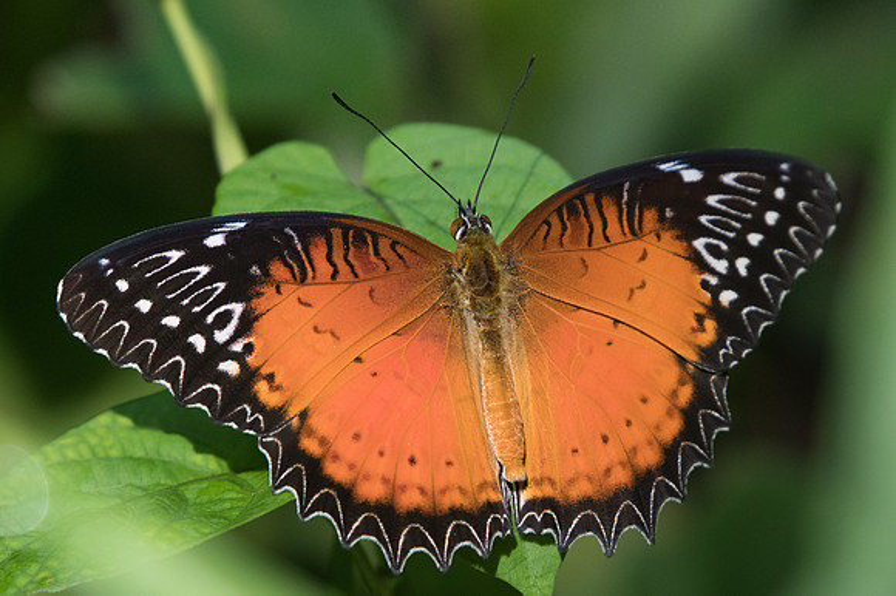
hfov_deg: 2.6
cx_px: 558
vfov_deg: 1.7
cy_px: 264
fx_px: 19782
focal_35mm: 795
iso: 640
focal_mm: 400
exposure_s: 1/1000
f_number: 6.3
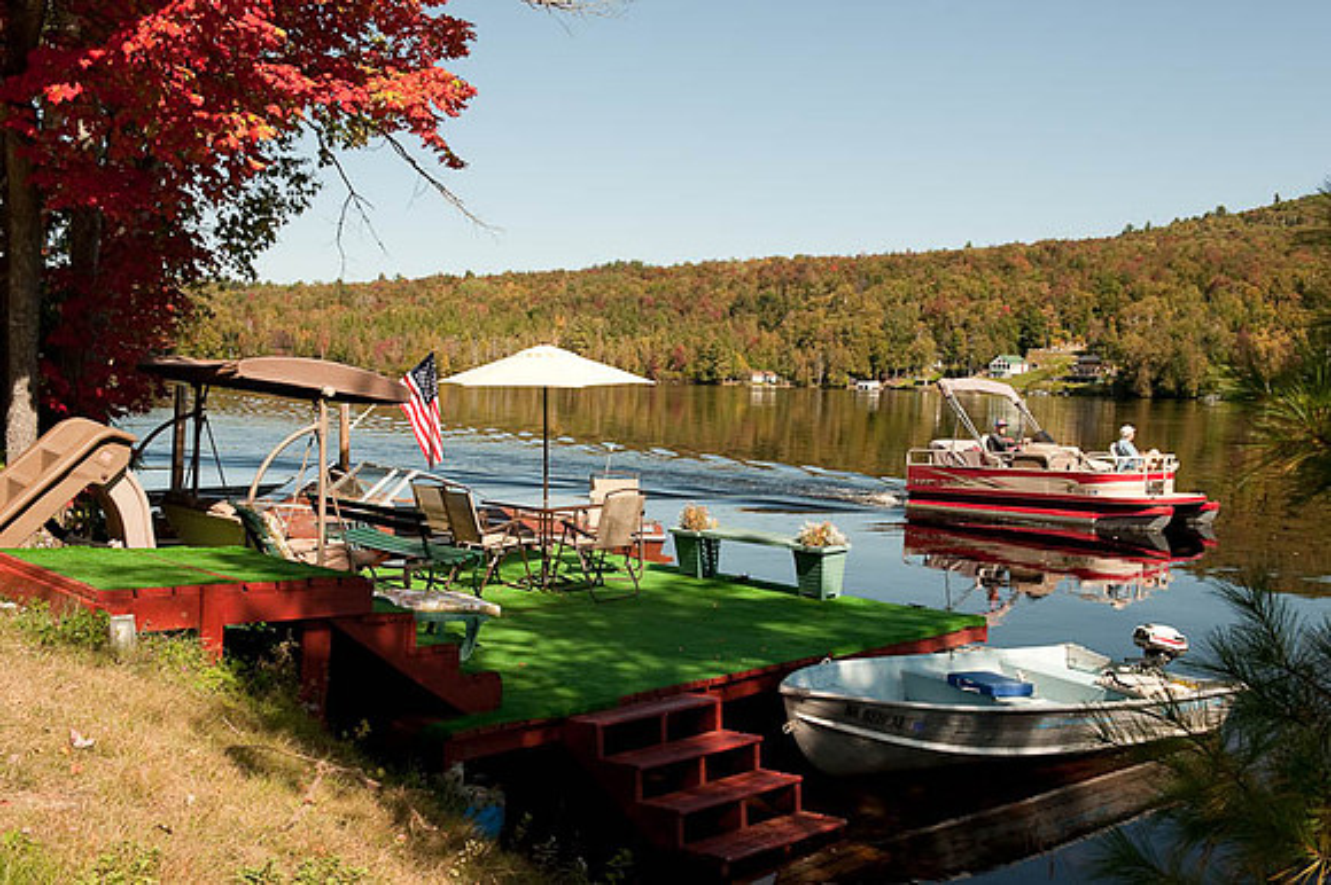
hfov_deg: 54.5
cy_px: 442
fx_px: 1293
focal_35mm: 35
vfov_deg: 37.8
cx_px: 666
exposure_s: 1/160
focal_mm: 35
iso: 200
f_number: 13
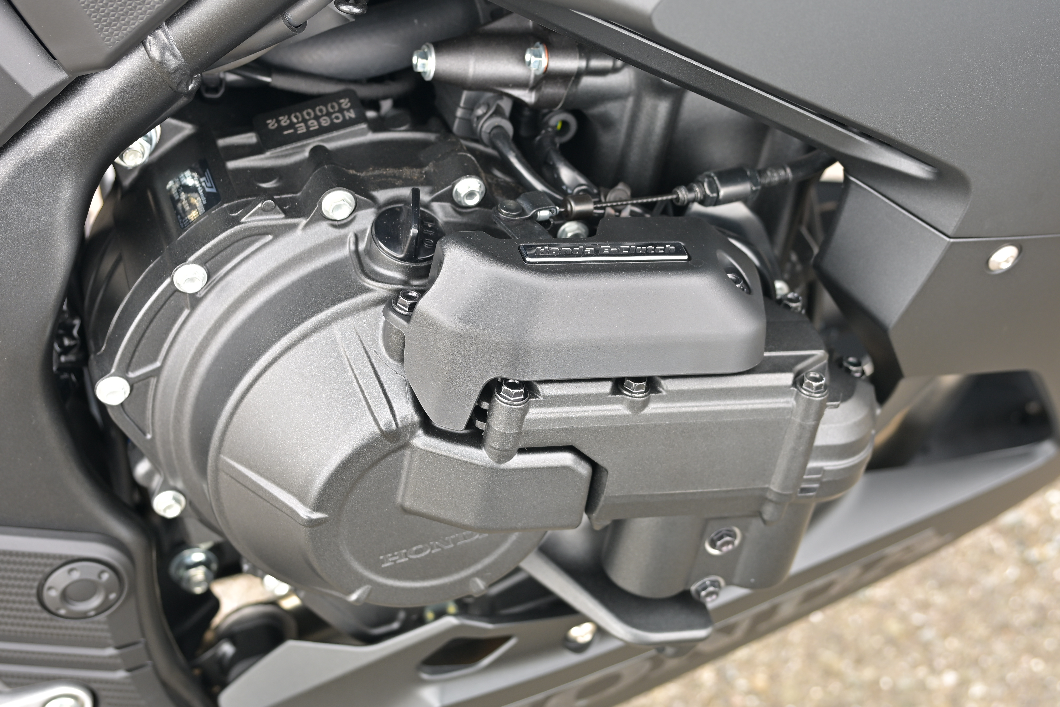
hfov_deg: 28.1
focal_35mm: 72
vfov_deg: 18.9
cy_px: 354
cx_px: 530
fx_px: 2120
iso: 80
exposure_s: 1/50
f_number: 4
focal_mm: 48
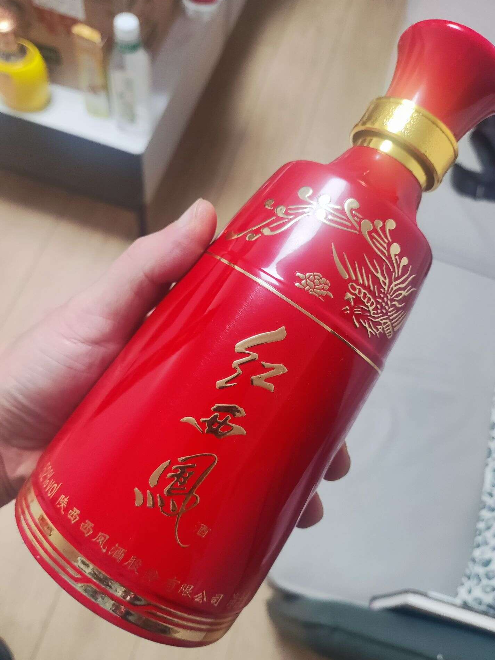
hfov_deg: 51.3
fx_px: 515
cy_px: 338
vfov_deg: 65.3
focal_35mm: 27
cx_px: 267
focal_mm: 4.71
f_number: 1.79
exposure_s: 1/58
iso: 302
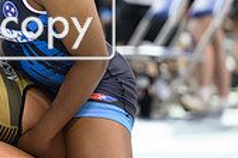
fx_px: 2837
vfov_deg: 3.2
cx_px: -27
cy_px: 23
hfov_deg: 4.8
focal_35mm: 430
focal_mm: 125
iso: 4000
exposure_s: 1/800
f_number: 2.8
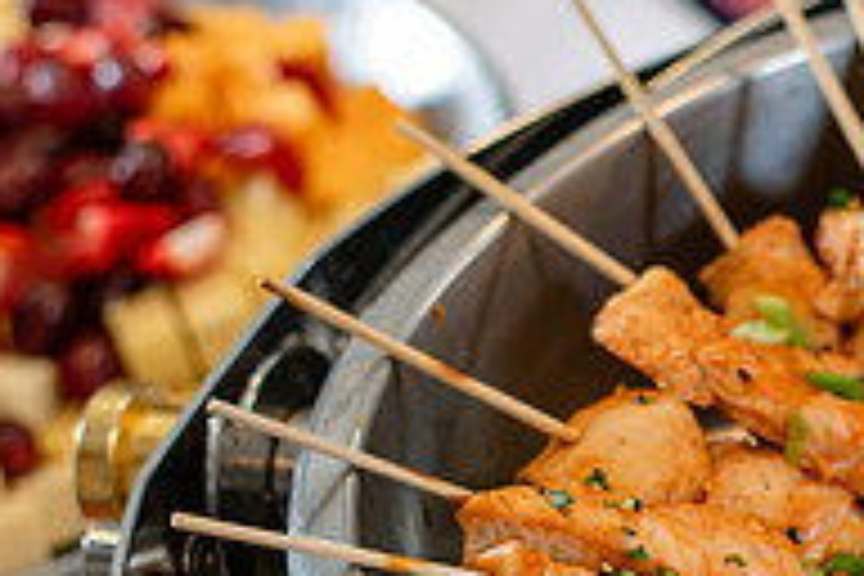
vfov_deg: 9.0
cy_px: 709
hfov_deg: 13.1
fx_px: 3624
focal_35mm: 151
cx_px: 1138
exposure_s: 1/200
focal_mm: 50
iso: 400
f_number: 3.2
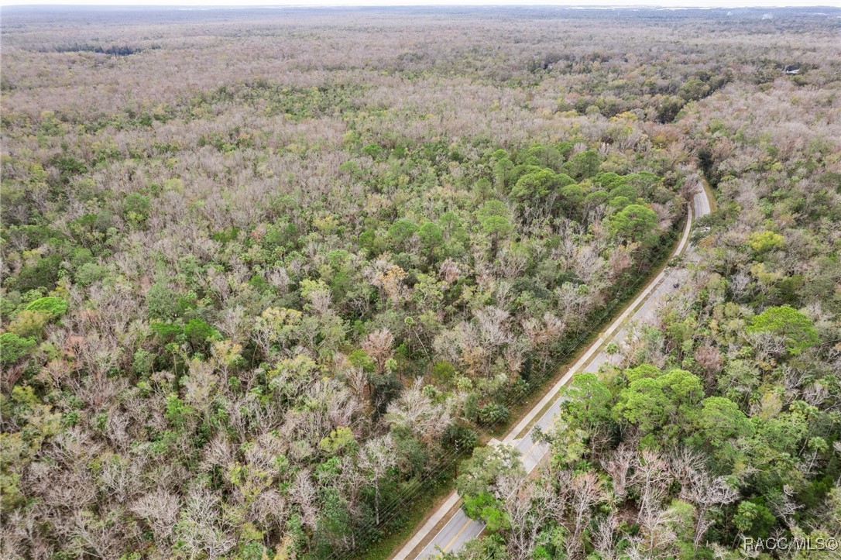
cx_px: 420
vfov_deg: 57.2
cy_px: 280
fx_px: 514
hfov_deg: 78.6
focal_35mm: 22
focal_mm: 8.38
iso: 100
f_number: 2.8
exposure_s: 1/500
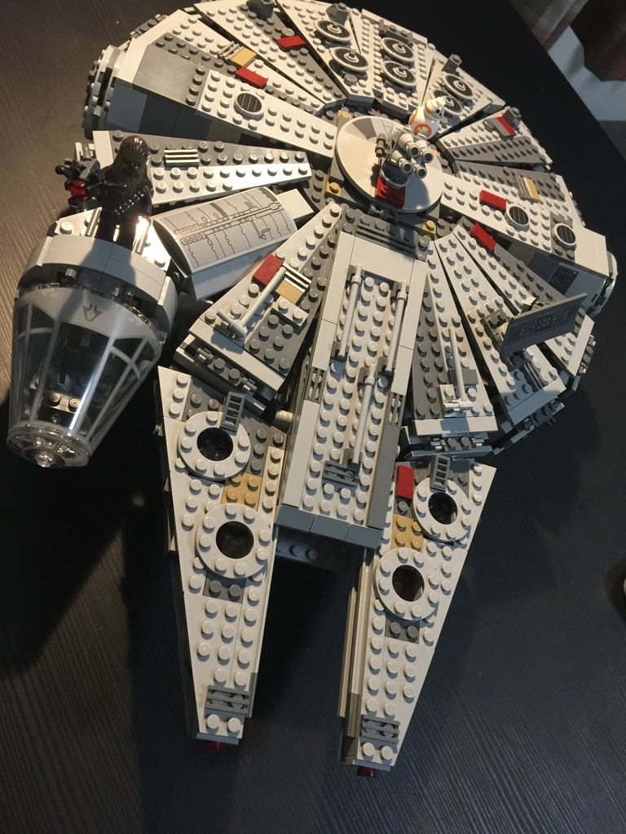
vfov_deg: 61.7
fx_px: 699
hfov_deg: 48.2
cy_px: 417
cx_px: 313
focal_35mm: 29
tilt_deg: -55.7
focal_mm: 4.15
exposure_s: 1/8
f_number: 2.2
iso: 125
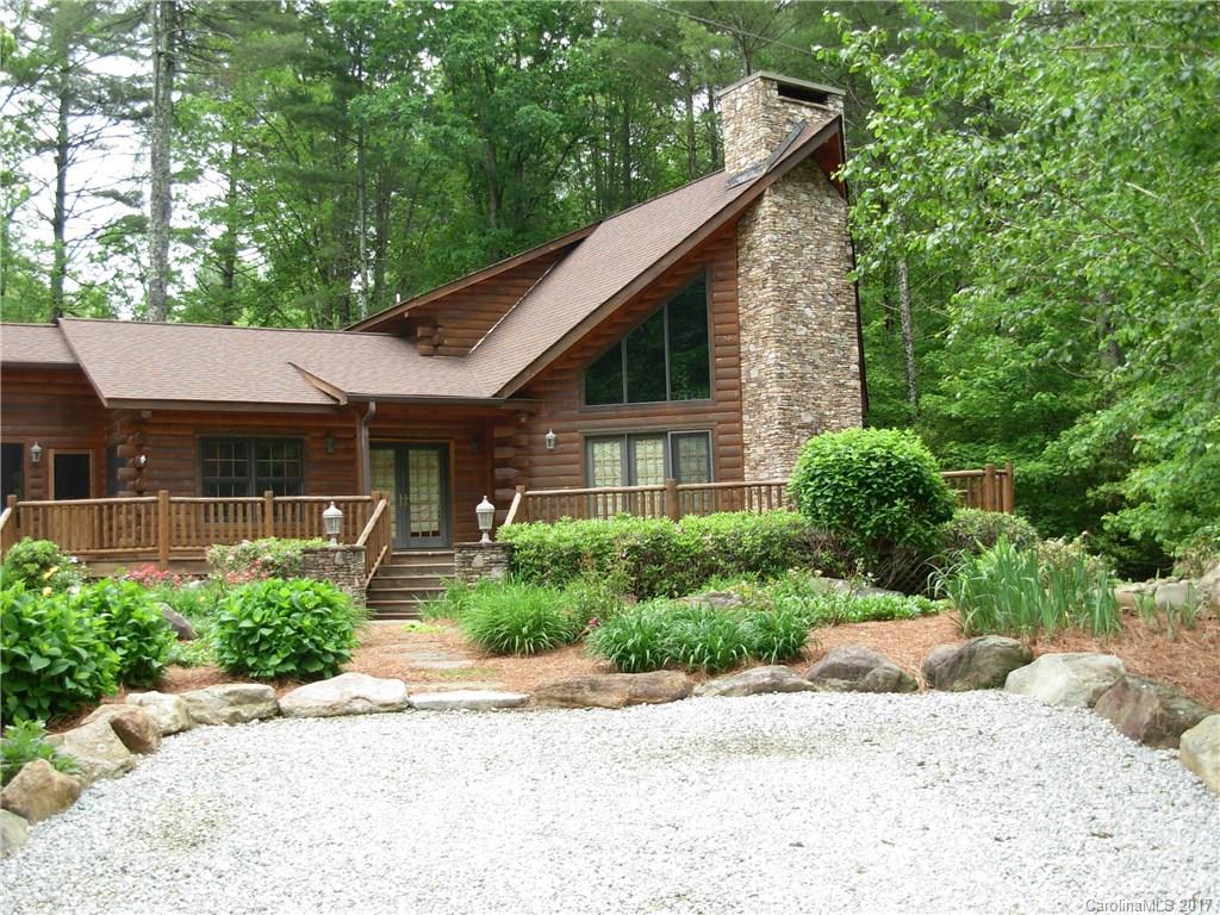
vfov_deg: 37.7
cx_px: 610
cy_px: 458
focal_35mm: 38
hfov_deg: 49.0
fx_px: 1339
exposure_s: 1/71.8
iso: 79
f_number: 2.9
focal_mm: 6.3
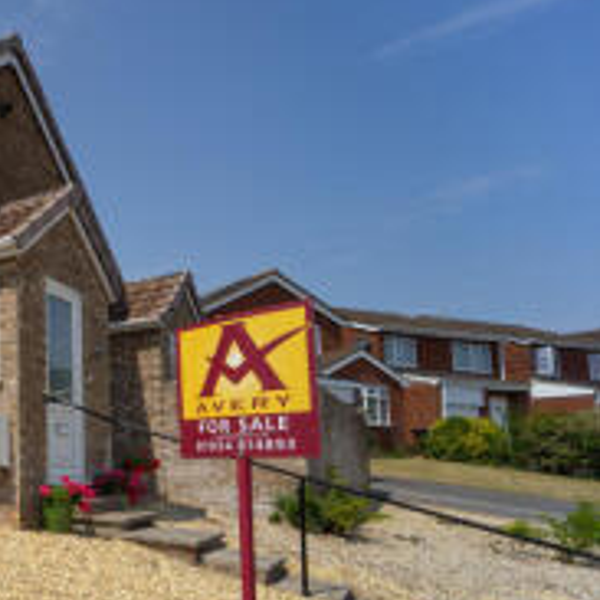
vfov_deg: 51.5
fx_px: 608
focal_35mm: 31
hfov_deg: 35.9
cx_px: -174
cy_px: 402
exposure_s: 1/250
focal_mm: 14
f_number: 11
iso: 100
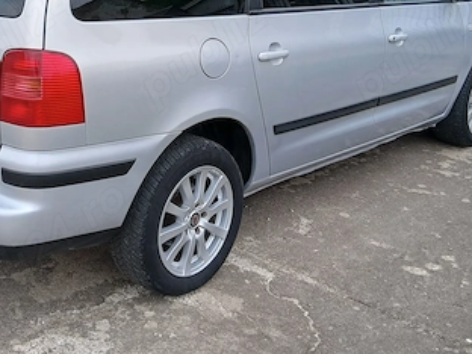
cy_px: 44
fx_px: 682
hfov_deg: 37.5
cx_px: 133
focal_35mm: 50
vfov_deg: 28.1
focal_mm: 3.98
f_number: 1.8
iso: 25
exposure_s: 1/100
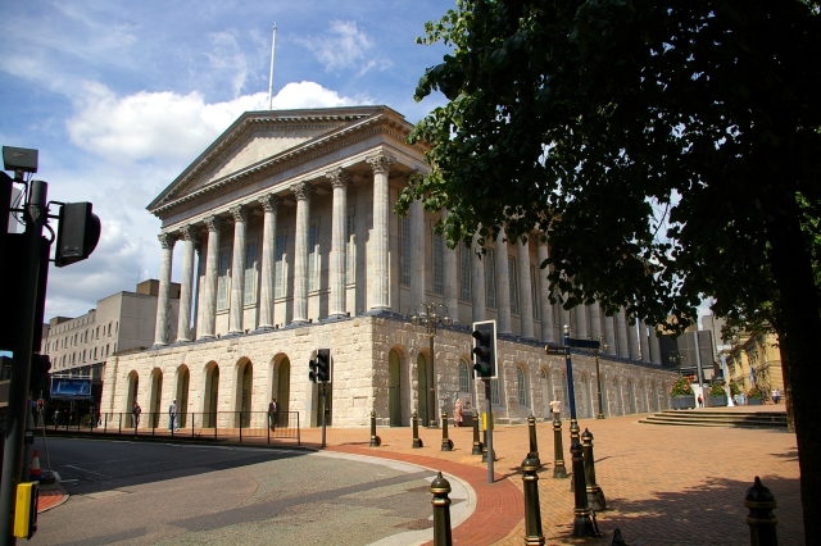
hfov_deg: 67.4
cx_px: 410
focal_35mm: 27
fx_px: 615
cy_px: 273
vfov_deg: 47.9
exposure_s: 1/500
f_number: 8
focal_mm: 18
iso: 200
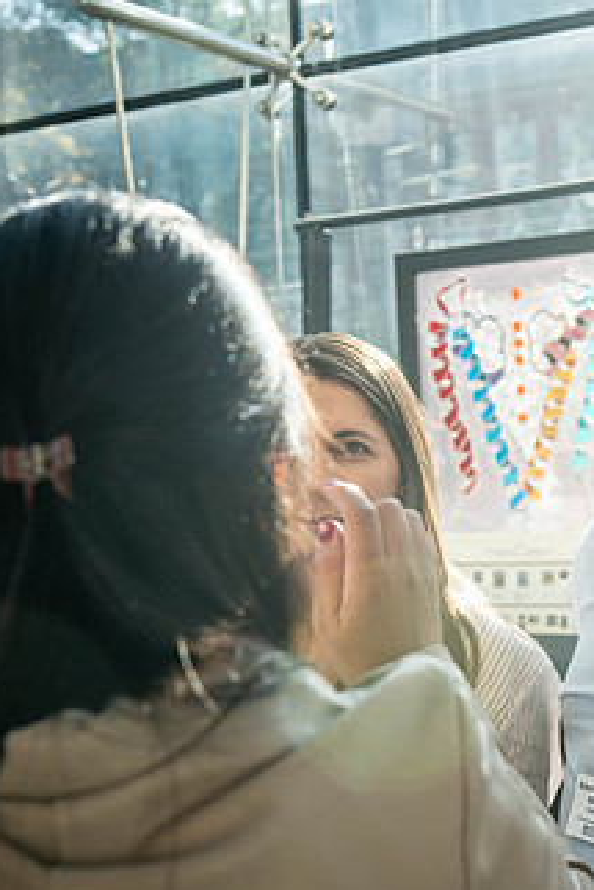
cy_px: 513
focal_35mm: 63
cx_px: 519
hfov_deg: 21.2
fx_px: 1557
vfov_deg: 31.8
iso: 320
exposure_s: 1/400
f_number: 4
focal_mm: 35
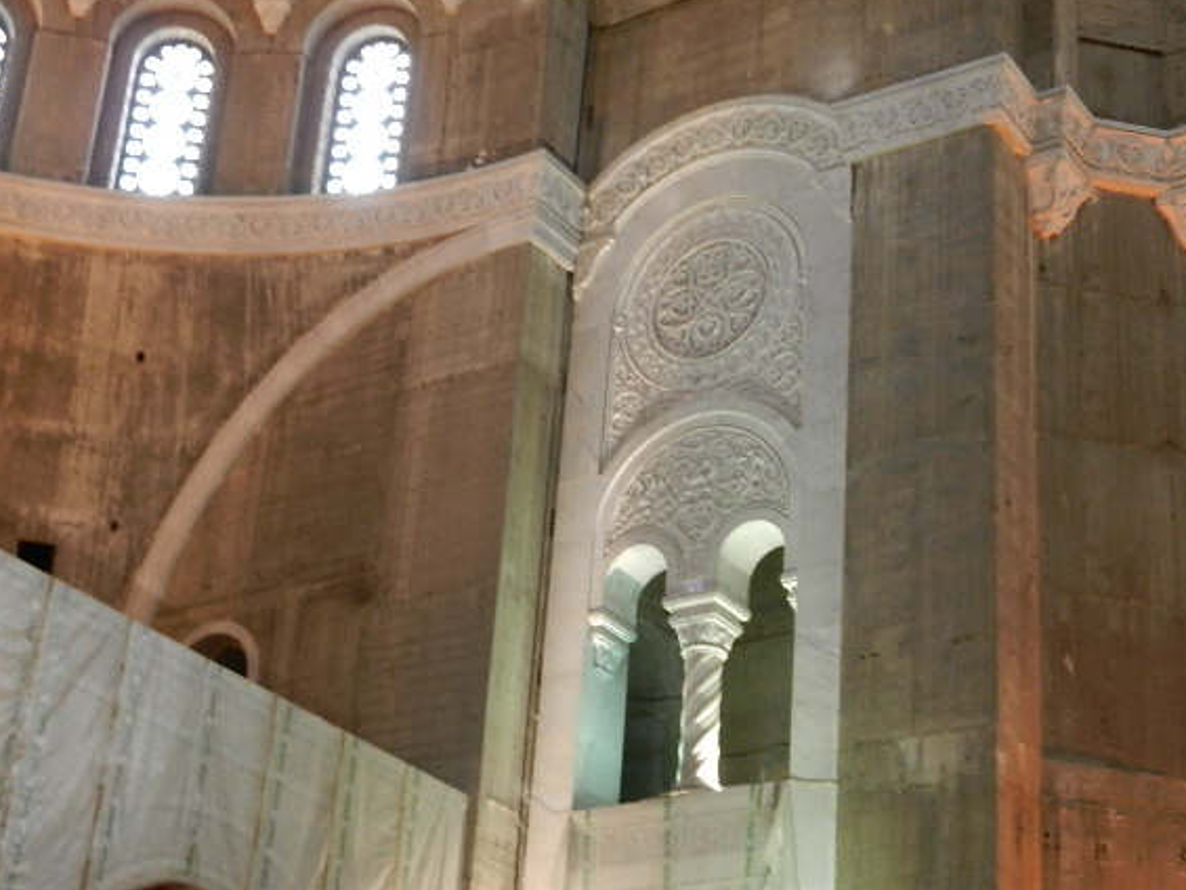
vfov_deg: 21.6
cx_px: 647
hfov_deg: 28.5
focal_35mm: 68
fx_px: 2330
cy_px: 458
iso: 400
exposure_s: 1/8
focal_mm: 10.9
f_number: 4.5
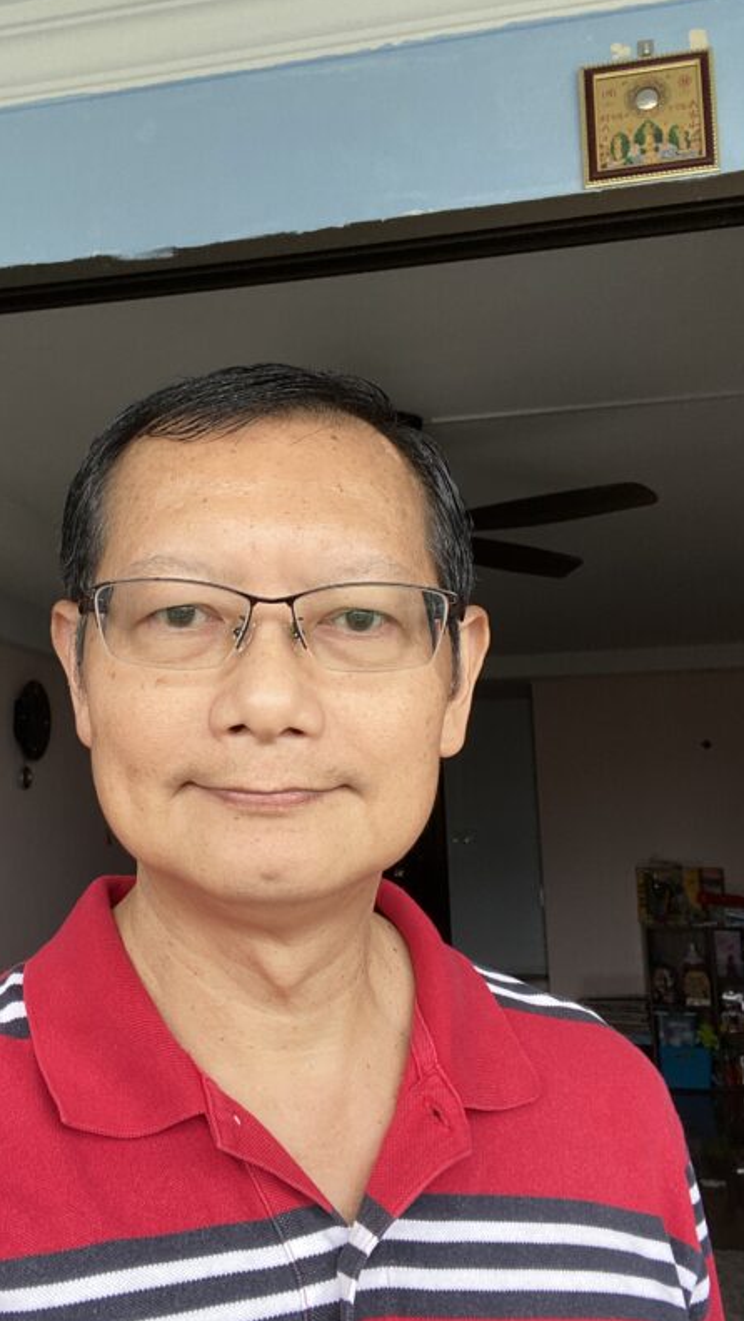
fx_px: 1156
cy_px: 657
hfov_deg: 35.4
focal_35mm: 33
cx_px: 257
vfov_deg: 59.5
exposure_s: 1/122
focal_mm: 2.71
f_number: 2.2
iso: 64
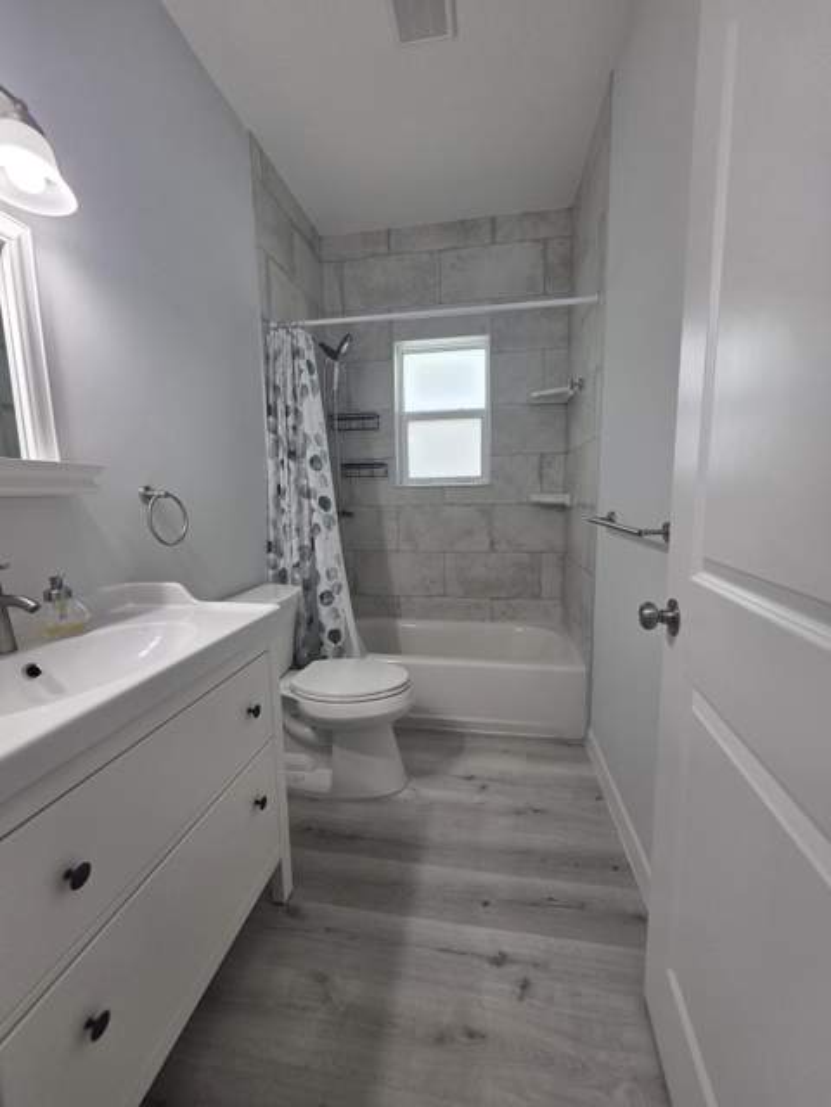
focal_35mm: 13
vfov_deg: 106.2
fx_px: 416
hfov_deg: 89.9
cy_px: 554
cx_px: 416
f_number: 1.9
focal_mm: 2.2
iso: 64
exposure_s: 1/120
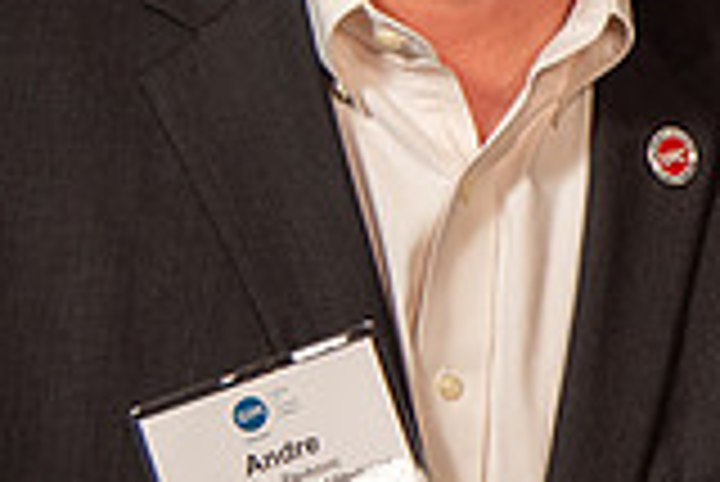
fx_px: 4744
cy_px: 79
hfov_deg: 8.5
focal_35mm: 237
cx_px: 1008
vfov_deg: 5.8
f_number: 4
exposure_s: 1/125
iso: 400
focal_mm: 52
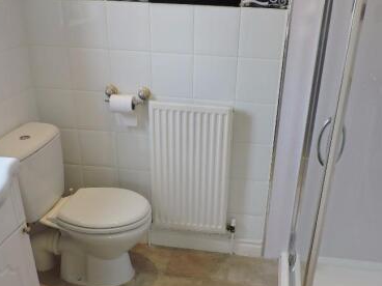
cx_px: 206
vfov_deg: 37.0
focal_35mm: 38
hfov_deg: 48.9
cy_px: 209
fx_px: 419
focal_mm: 4.3
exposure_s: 1/30
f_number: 3
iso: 110
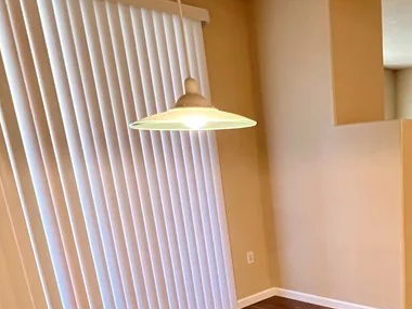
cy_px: 276
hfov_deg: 47.8
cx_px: 363
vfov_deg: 38.0
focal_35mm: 35
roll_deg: +2.4
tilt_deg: -16.0
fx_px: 417
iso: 1000
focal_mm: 1.57
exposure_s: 1/60
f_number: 1.8
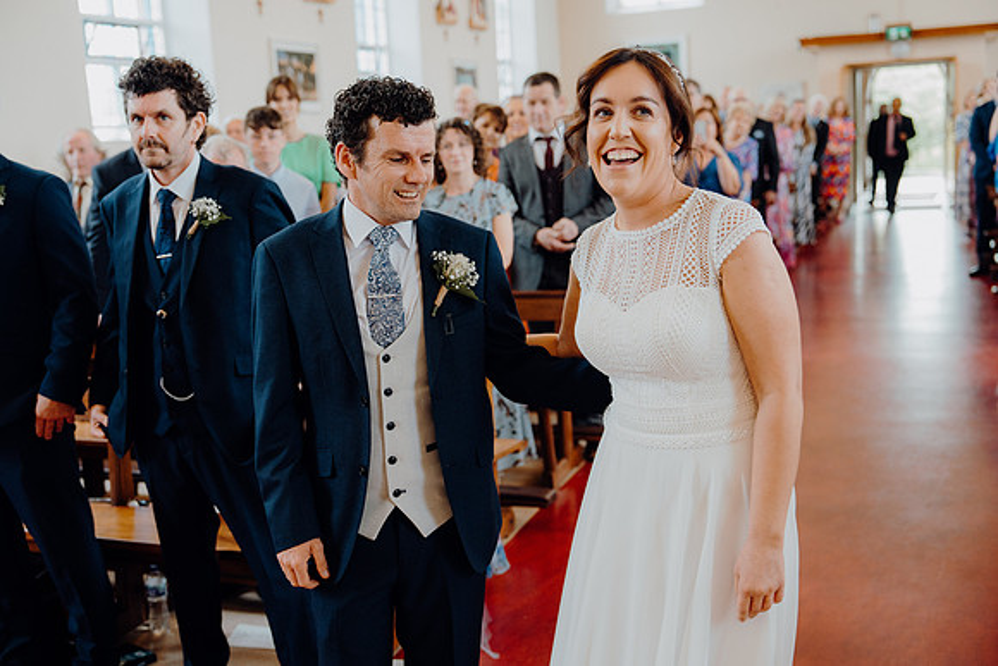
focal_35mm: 41
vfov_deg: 32.6
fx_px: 1137
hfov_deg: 47.4
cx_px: 499
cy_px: 333
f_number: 2.8
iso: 1000
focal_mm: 41
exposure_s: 1/200
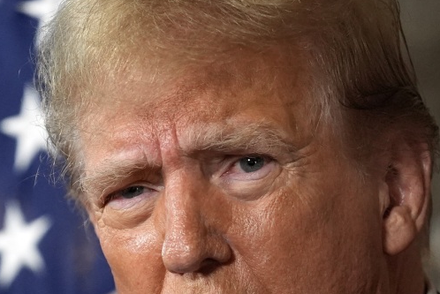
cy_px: 258
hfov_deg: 2.8
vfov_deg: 1.9
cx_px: 45
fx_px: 8844
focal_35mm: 723
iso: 2000
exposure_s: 1/640
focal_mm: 200
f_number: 2.8
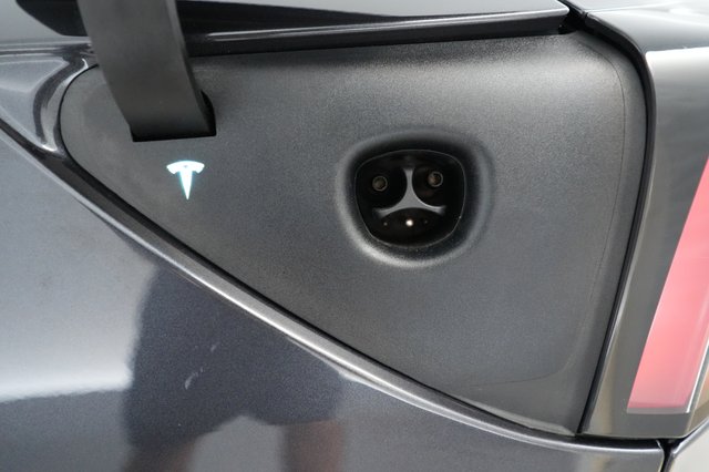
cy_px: 236
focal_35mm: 25
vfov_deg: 51.2
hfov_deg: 71.5
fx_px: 492
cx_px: 354
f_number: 2.8
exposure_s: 1/250
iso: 10000
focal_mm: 25
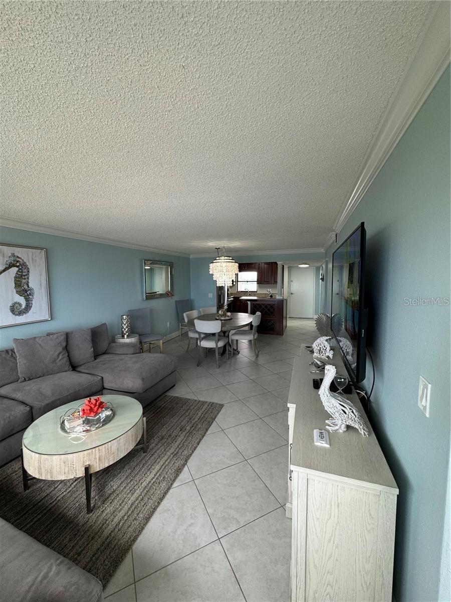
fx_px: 243
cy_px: 301
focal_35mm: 14
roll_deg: -0.1
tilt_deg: -5.2
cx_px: 226
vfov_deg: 102.1
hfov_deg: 85.7
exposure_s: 1/120
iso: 125
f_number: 2.2
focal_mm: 2.22
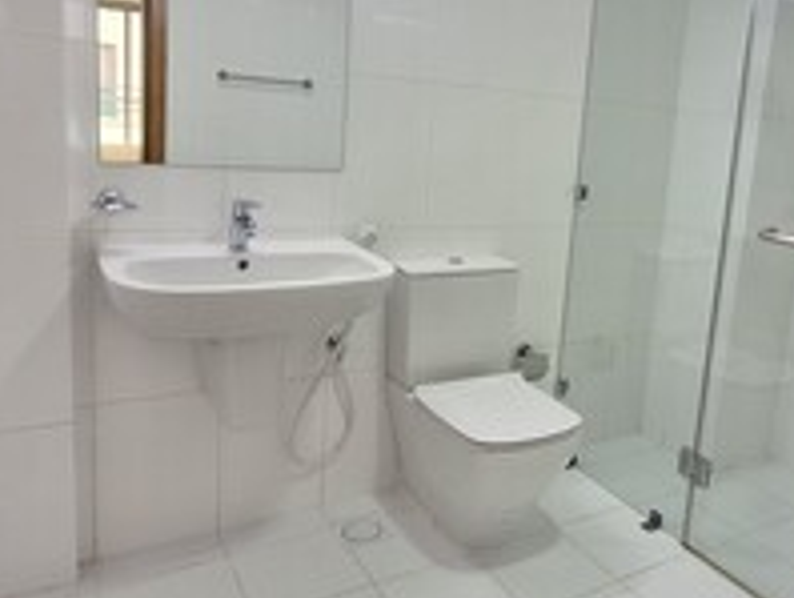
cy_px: 231
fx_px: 689
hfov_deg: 58.1
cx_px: 551
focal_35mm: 30
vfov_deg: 46.5
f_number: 2.2
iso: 80
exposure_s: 1/50
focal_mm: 1.74
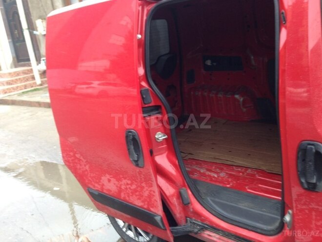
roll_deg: +6.7
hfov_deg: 55.4
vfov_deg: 42.9
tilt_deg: -14.4
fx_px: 307
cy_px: 121
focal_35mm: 33
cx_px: 161
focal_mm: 4.12
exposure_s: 1/24
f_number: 2.4
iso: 50
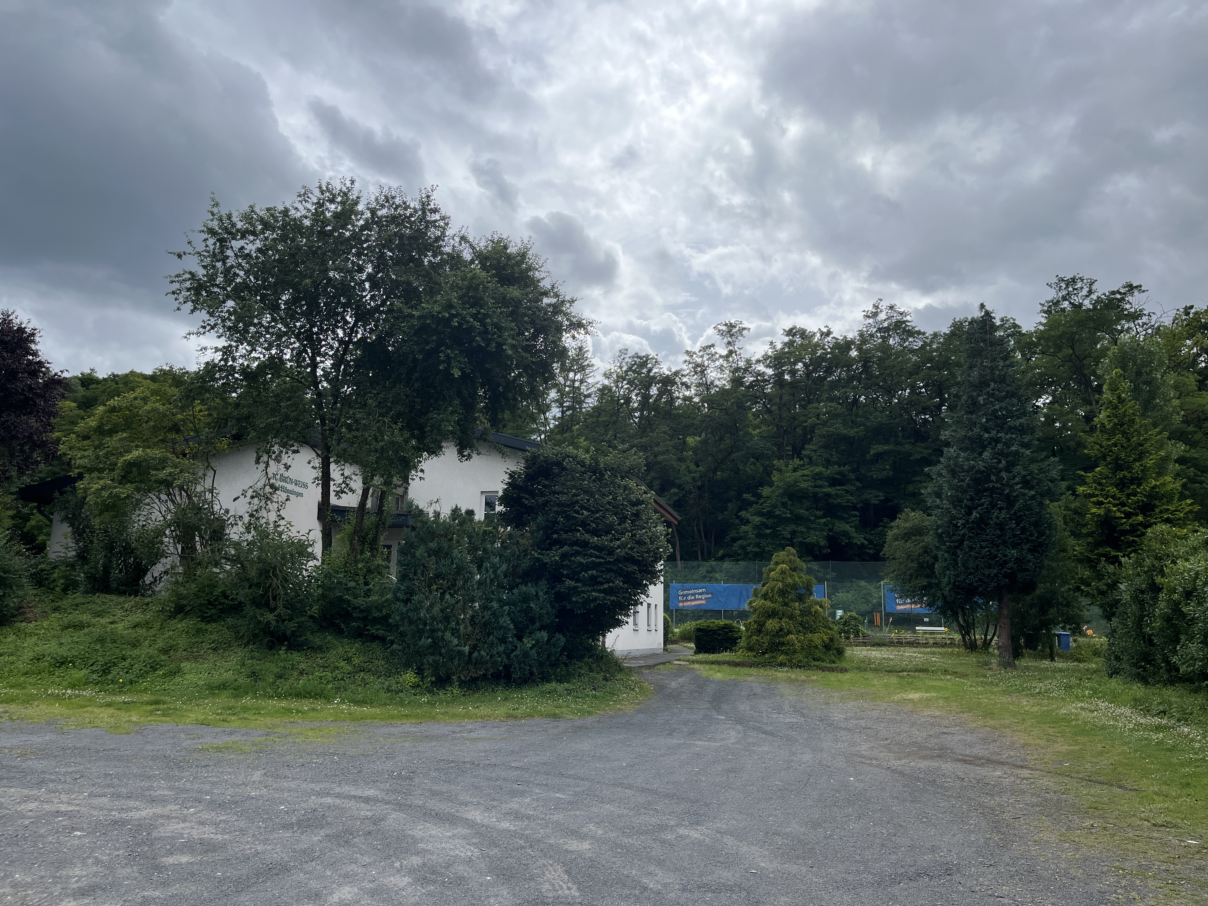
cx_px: 604
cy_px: 453
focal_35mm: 26
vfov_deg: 53.1
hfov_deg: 67.3
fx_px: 907
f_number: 1.6
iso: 50
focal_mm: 5.1
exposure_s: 1/5076
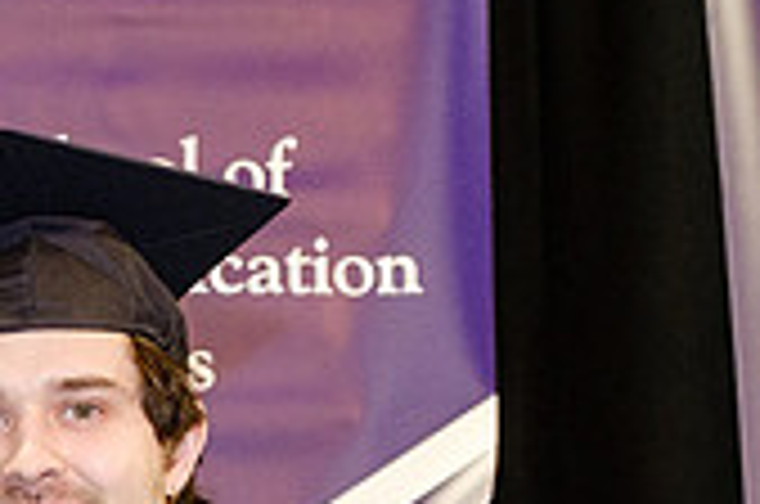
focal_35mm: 187
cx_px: -351
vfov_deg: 7.1
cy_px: 986
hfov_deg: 10.7
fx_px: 3940
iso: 1250
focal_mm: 23.4
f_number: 4
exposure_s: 1/100
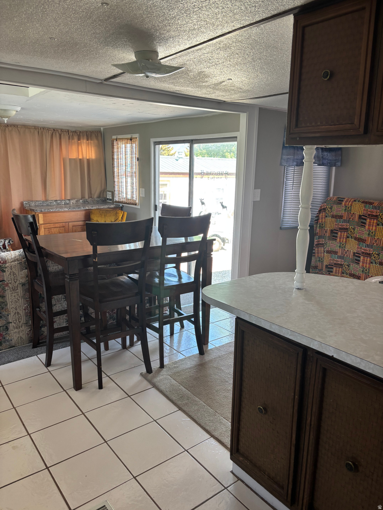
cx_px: 192
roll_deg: -1.2
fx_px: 384
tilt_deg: -13.6
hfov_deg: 53.1
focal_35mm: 26
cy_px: 255
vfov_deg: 67.3
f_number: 1.6
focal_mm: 5.96
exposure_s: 1/121
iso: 100
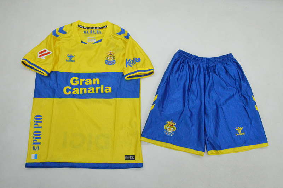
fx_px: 247
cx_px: 142
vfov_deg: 41.6
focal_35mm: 32
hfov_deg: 59.5
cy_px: 94
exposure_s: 1/200
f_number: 25
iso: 6400
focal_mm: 21
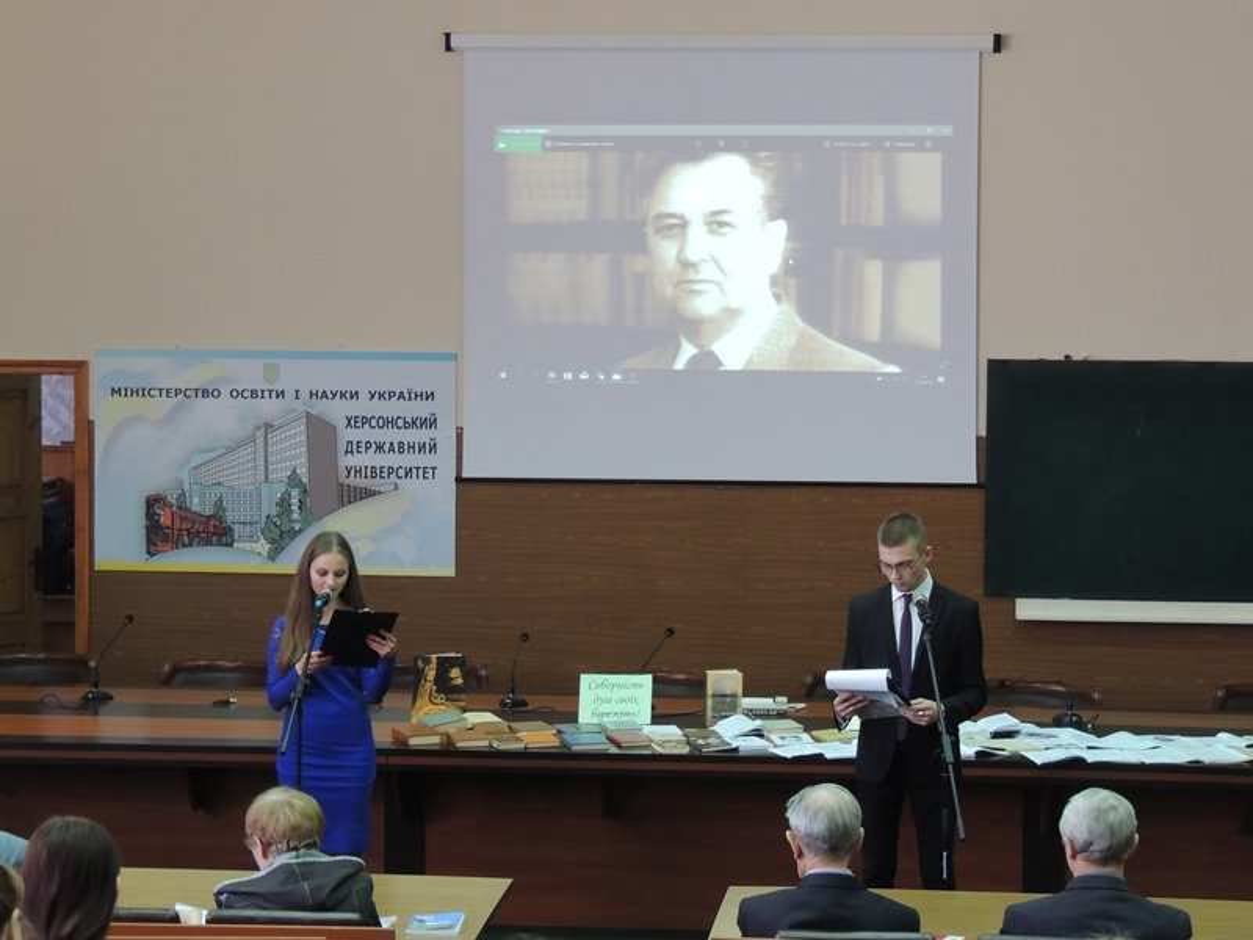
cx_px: 626
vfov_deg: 16.4
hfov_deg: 21.8
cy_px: 470
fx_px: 3258
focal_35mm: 90
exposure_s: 1/25
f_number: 4.1
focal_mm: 16
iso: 450
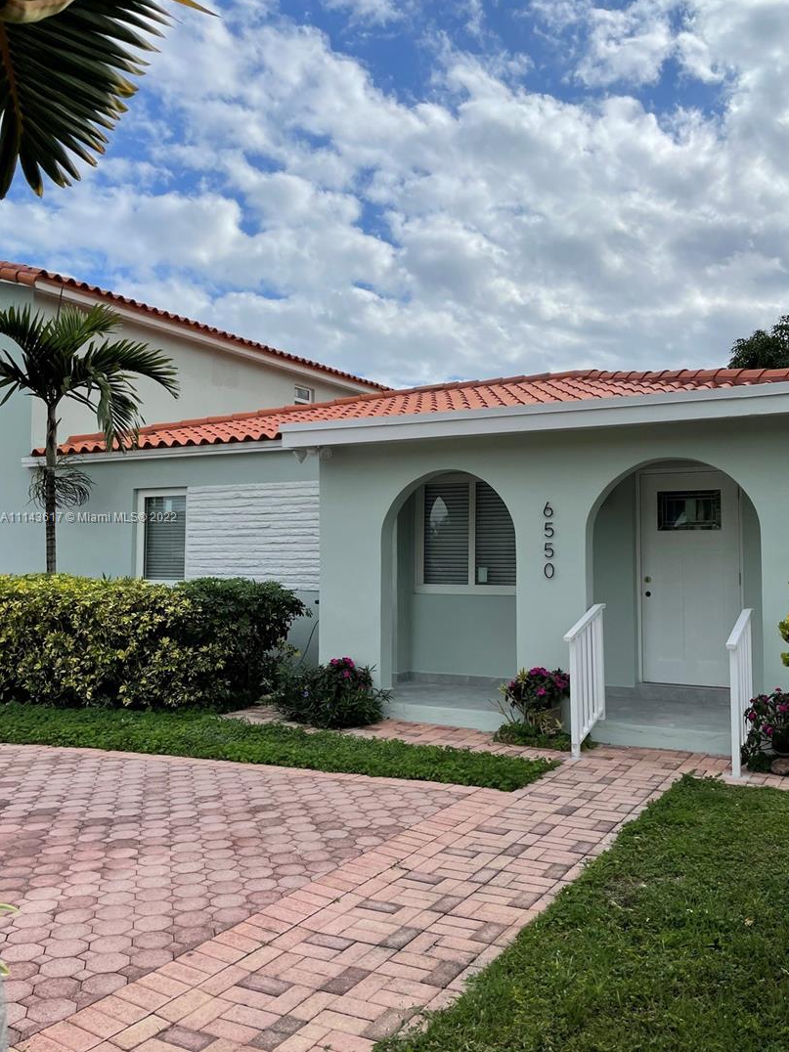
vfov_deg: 61.7
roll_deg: +0.0
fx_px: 881
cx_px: 438
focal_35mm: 29
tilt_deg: +2.8
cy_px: 518
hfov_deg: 48.1
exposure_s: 1/7813
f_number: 1.6
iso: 32
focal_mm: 4.2
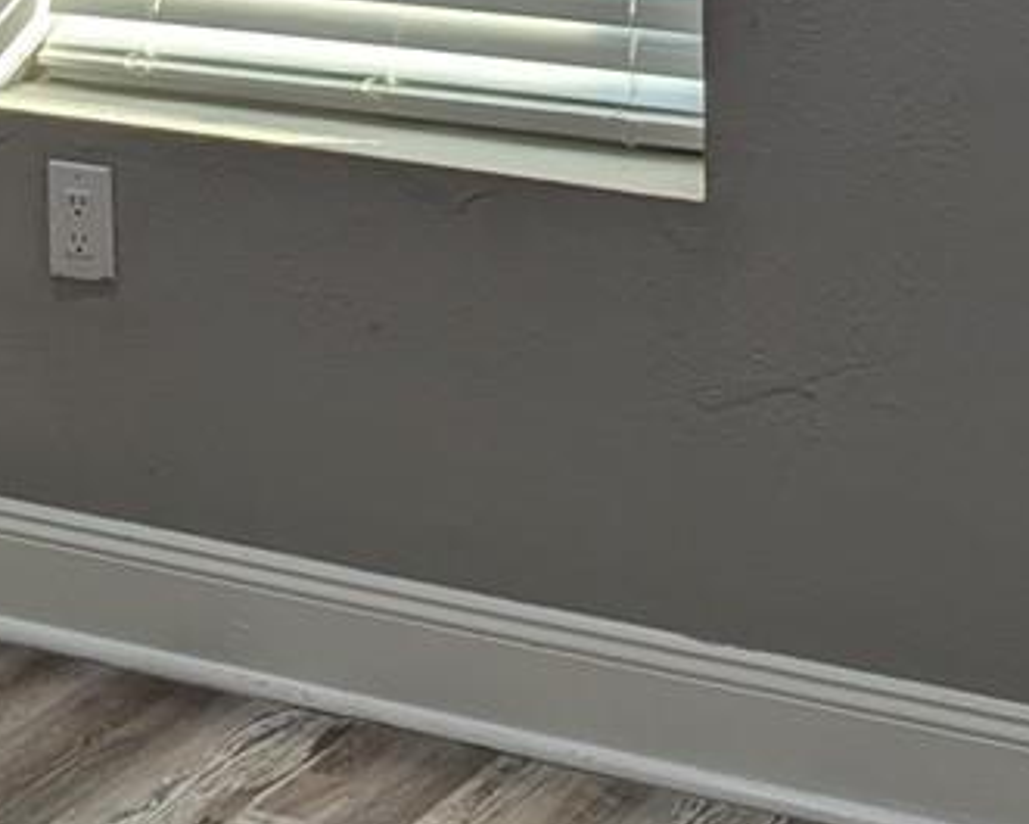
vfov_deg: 12.1
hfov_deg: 16.3
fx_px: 3595
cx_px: 347
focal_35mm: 118
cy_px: -619
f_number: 1.89
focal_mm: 5.43
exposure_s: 1/131
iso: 43
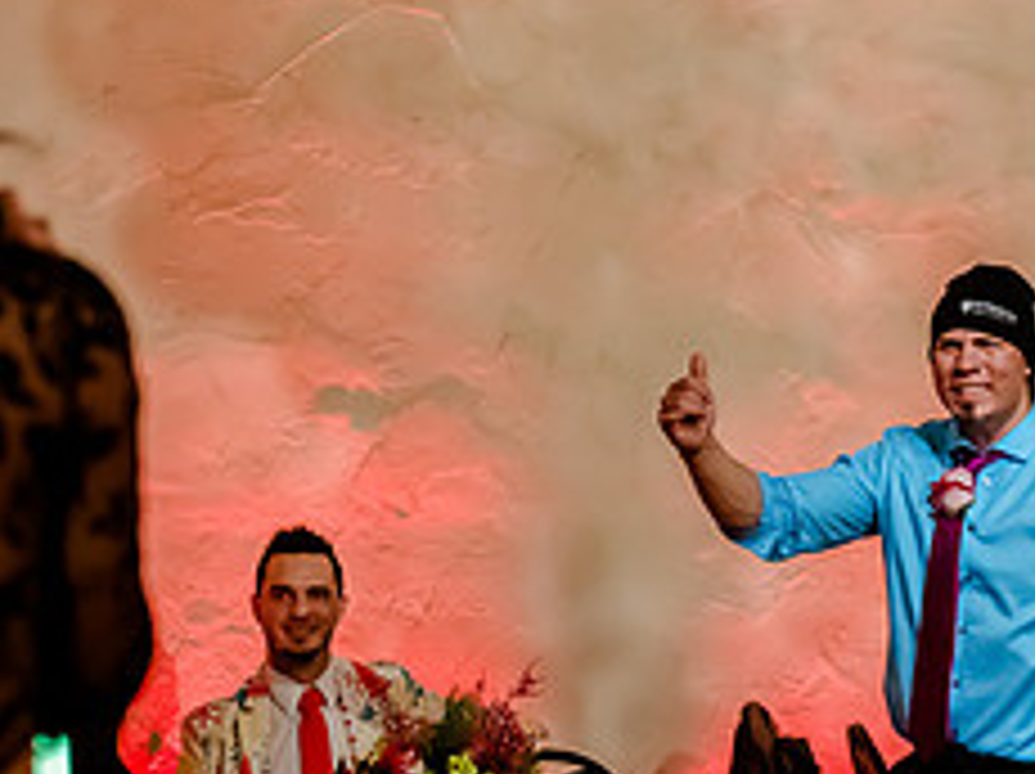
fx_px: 4062
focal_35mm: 136
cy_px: 376
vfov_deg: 10.9
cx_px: 495
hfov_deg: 14.5
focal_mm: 56
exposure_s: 1/200
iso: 5000
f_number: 2.8
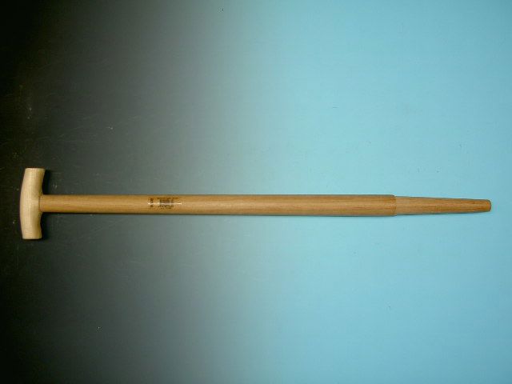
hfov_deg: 54.0
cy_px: 192
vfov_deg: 41.8
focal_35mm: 34
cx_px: 256
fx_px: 503
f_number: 2.8
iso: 50
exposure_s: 1/60
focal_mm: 5.6
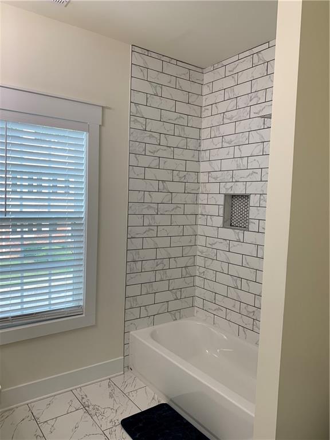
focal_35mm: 26
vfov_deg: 67.3
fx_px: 330
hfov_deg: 53.1
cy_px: 220
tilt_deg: -5.2
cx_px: 165
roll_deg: -1.9
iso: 50
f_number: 1.8
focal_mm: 4.25
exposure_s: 1/120
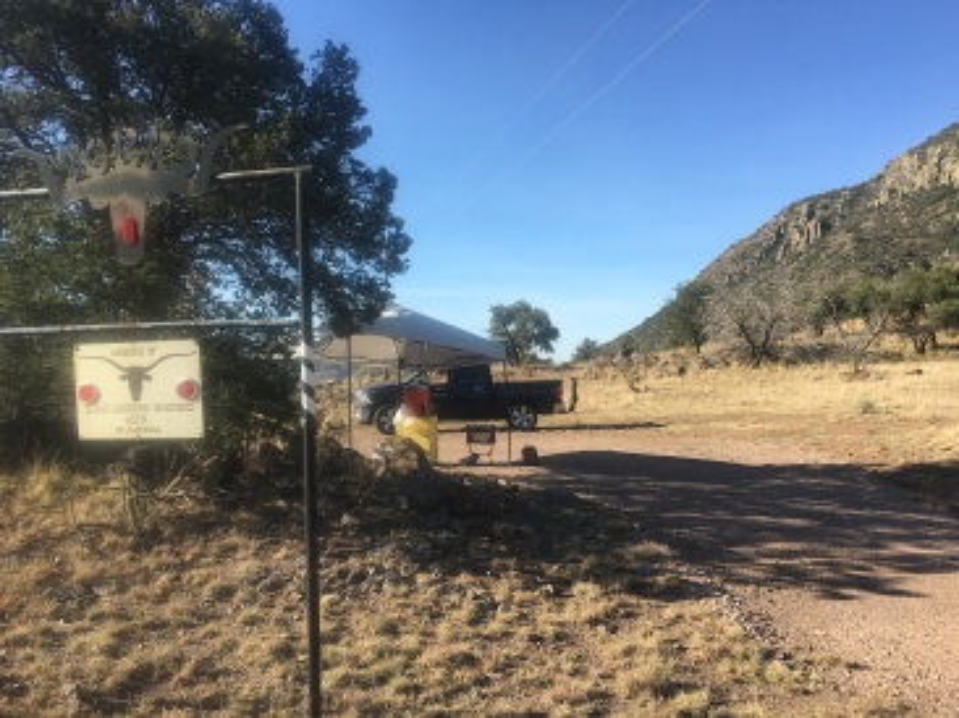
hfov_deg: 61.7
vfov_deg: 48.2
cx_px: 480
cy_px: 359
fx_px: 803
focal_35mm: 29
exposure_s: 1/938
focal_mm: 4.15
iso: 25
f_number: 2.2
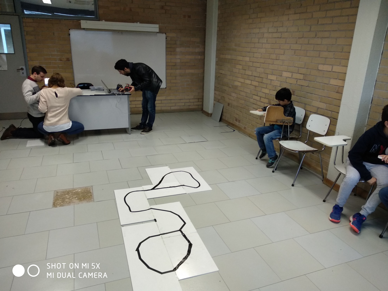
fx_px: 291
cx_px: 194
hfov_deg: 67.3
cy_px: 146
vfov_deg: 53.1
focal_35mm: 26
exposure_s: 1/50
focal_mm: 3.81
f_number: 2.2
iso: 400
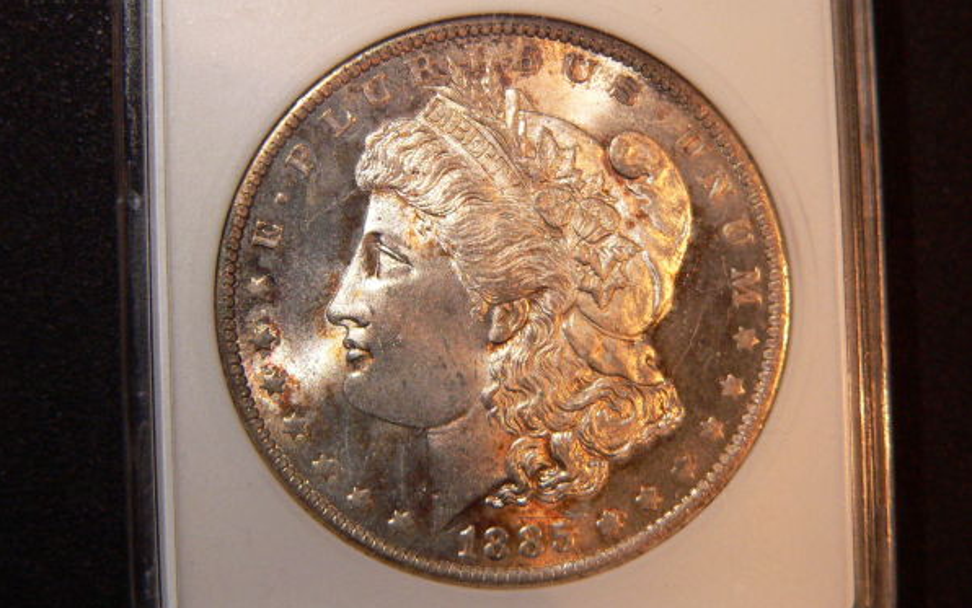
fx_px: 2968
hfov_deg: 18.6
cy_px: 302
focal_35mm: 112
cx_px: 486
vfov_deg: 11.7
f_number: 4
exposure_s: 1/200
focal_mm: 17.4
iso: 200
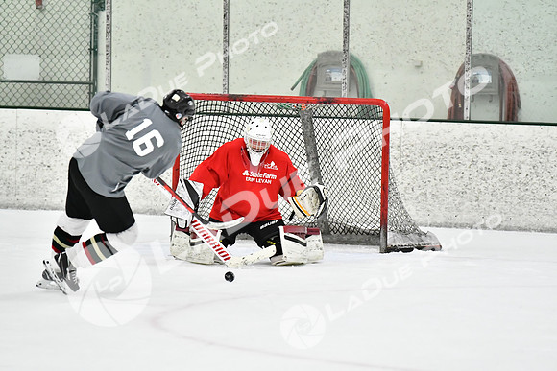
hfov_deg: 11.0
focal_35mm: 188
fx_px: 2902
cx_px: 278
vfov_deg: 7.3
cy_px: 186
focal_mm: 125
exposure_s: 1/1250
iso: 5000
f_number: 2.8
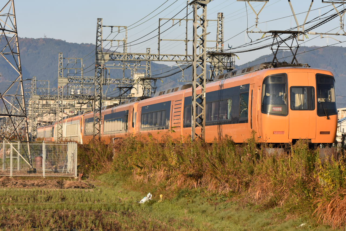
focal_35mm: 158
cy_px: 116
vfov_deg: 8.7
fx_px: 1515
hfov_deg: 13.0
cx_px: 173
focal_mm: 105
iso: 400
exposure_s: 1/1250
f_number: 5
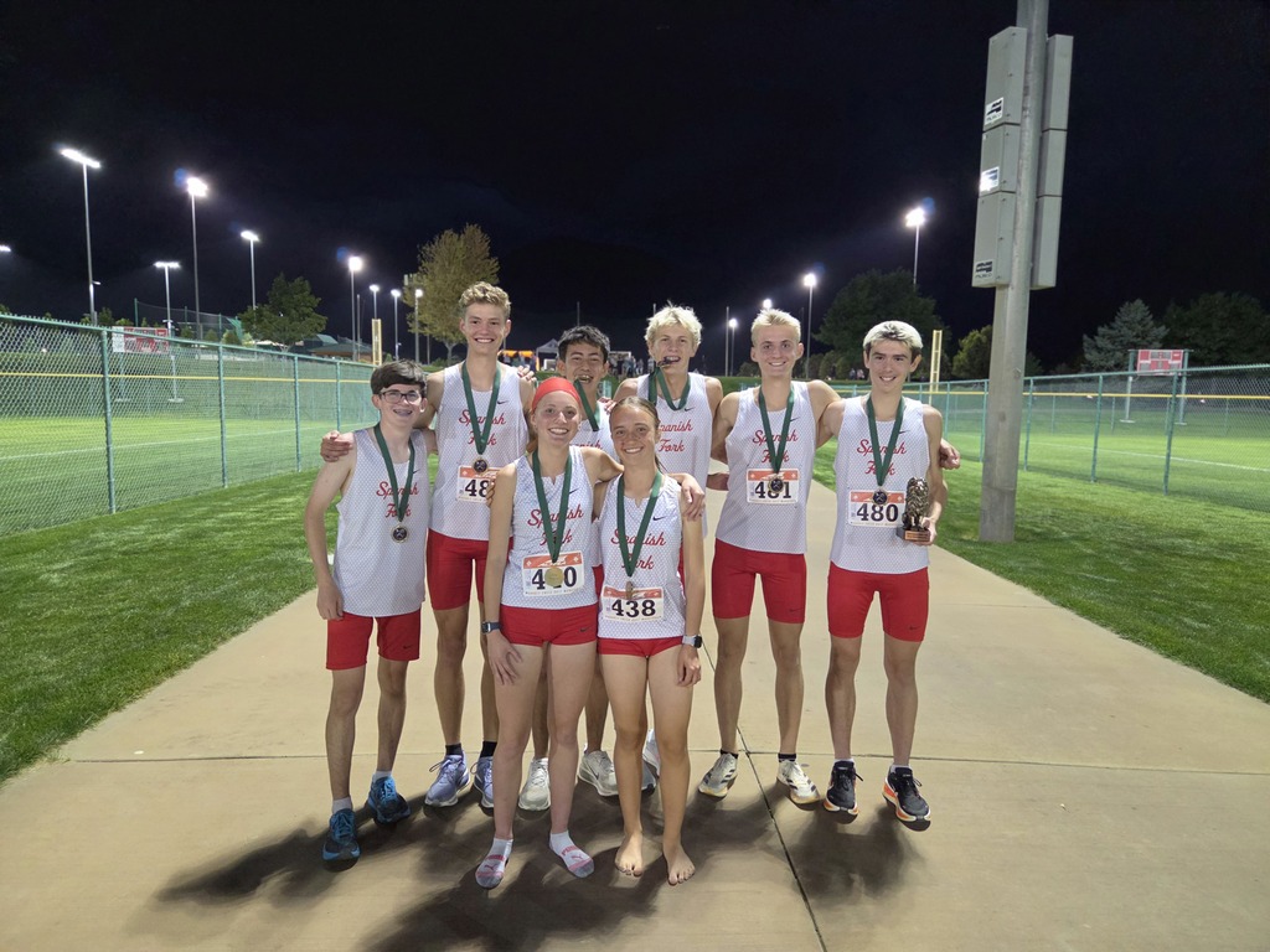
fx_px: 844
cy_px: 476
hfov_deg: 73.9
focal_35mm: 23
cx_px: 635
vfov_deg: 58.9
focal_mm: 5.4
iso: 1250
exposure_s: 1/120
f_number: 1.8
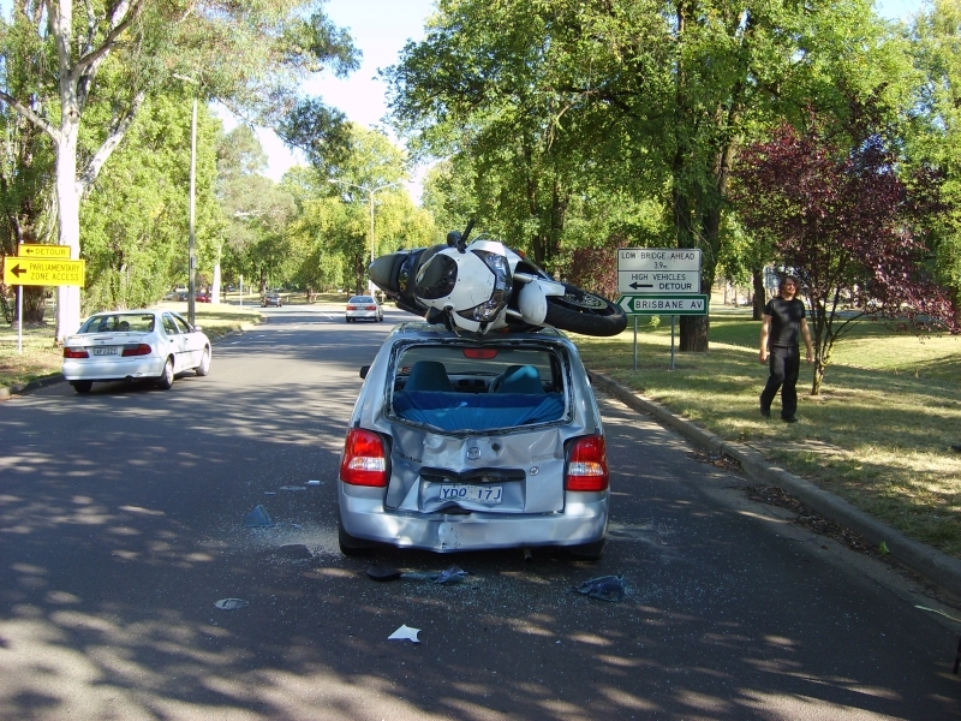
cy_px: 360
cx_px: 480
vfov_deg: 40.7
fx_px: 972
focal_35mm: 35
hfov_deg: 52.6
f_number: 2.8
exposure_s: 1/180
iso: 50
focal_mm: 5.8
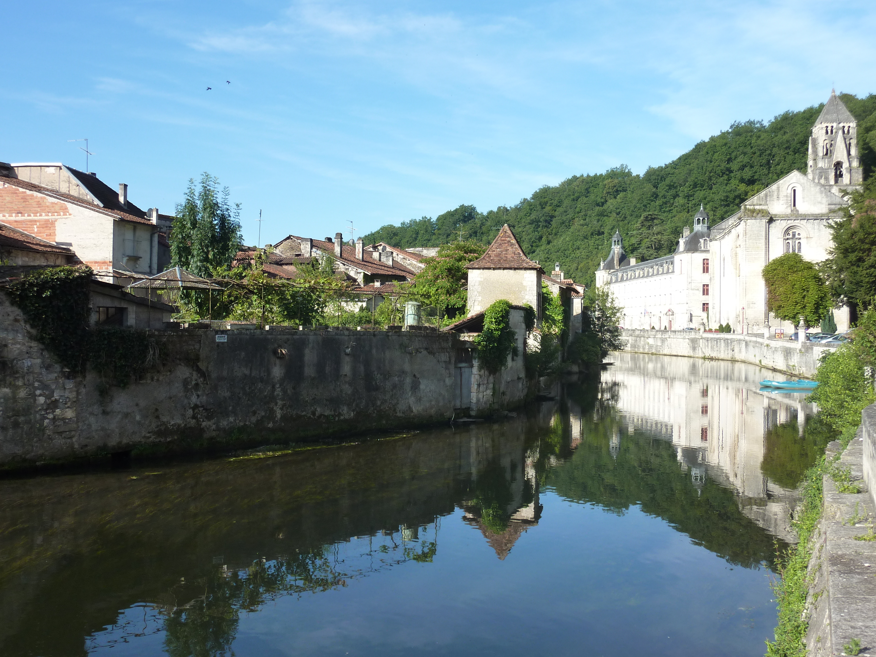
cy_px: 328
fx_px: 886
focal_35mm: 35
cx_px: 438
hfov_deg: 52.6
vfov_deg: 40.7
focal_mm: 5.7
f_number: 4
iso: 125
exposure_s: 1/400
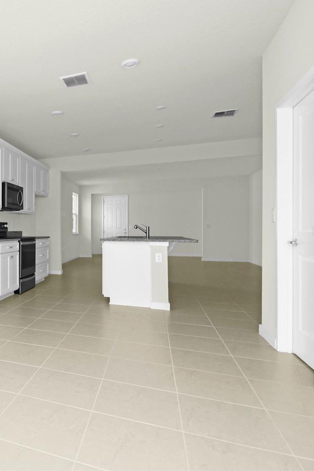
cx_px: -9
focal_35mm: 23
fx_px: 301
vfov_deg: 76.1
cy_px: 231
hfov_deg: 45.3
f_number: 10
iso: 500
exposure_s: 1/60
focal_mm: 10
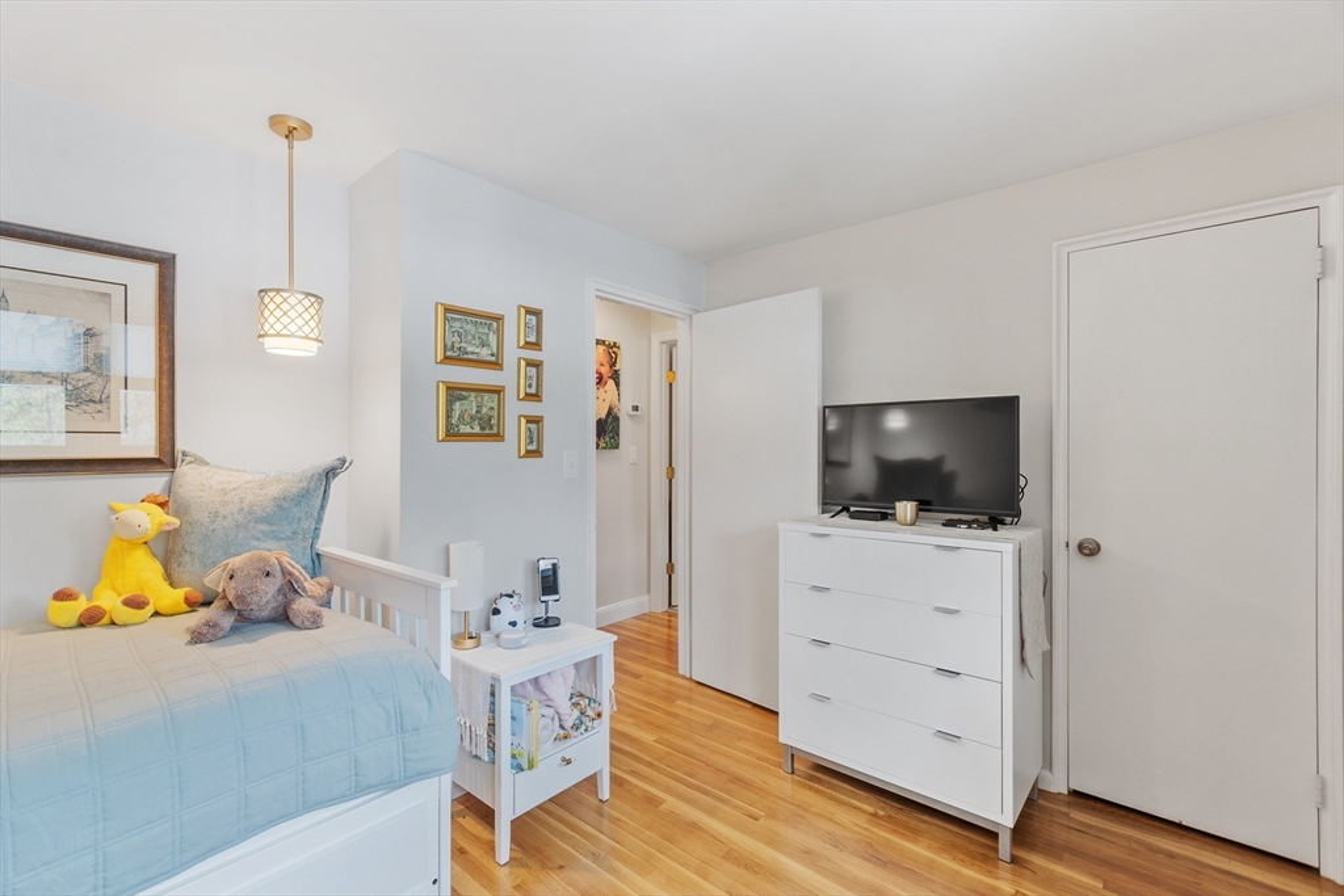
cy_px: 448
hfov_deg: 100.4
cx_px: 672
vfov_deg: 77.3
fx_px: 560
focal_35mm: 15
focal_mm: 10
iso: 320
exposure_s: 1
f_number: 8
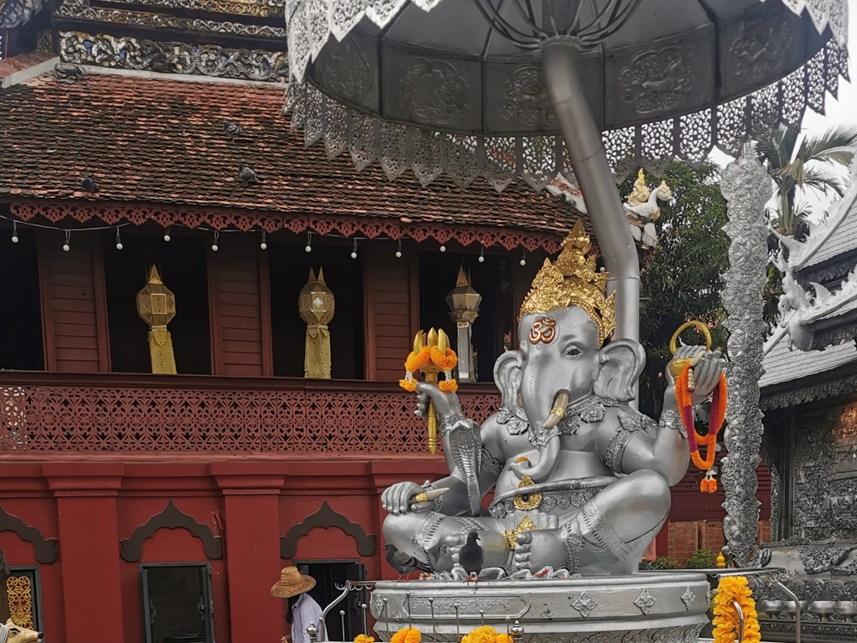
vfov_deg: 26.0
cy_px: 740
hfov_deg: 37.5
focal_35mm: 51
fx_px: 1262
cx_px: 402
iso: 50
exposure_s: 1/399
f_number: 1.6
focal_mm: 5.56
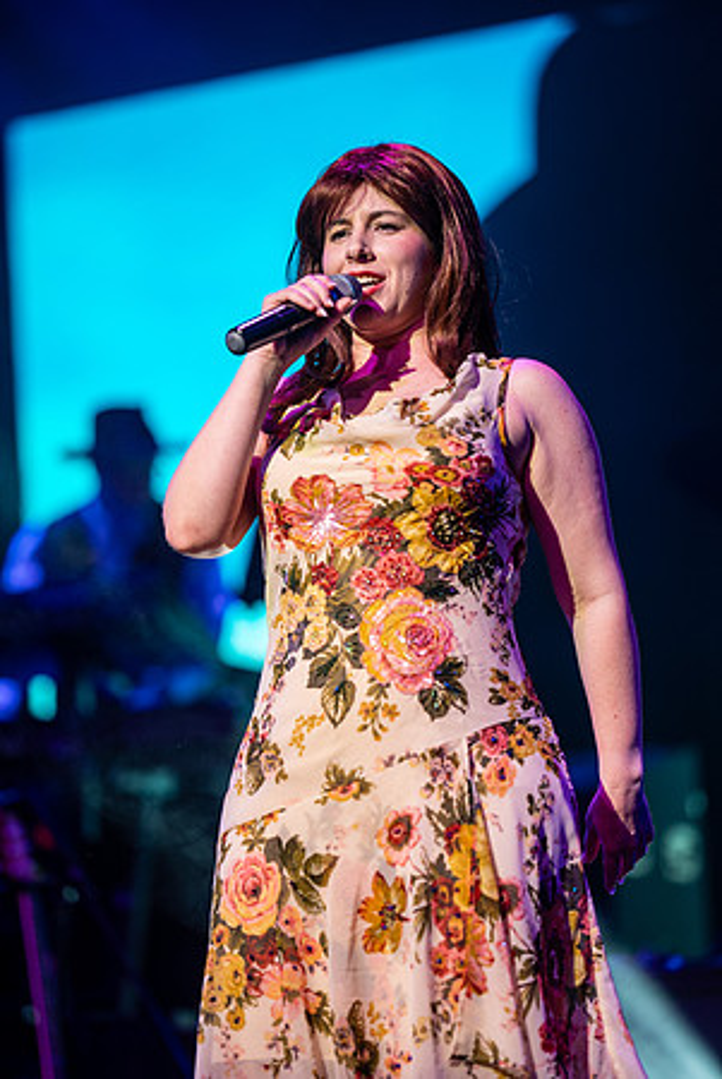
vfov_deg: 15.2
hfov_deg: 10.2
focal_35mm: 135
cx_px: 361
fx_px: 4052
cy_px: 540
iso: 500
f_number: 1.8
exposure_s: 1/320
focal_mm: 135
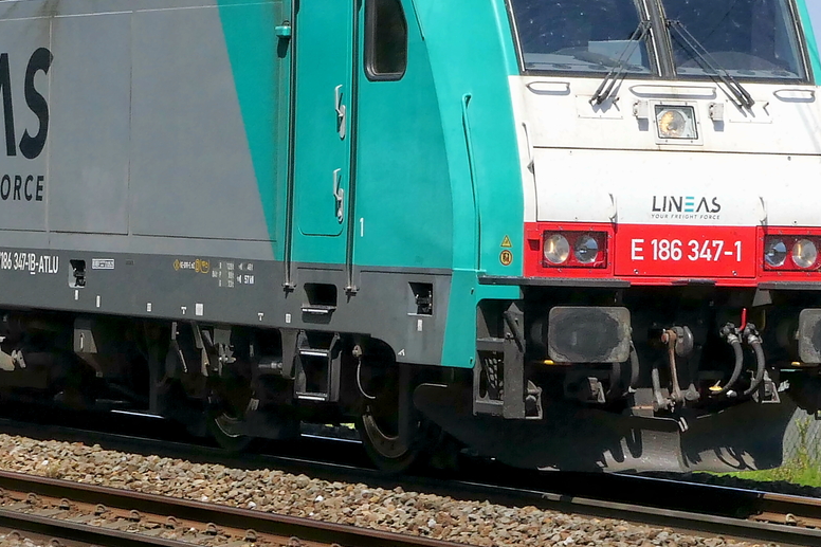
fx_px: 3807
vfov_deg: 8.2
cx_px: 291
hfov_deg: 12.3
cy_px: 56
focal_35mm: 167
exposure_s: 1/800
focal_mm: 29.8
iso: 500
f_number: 10
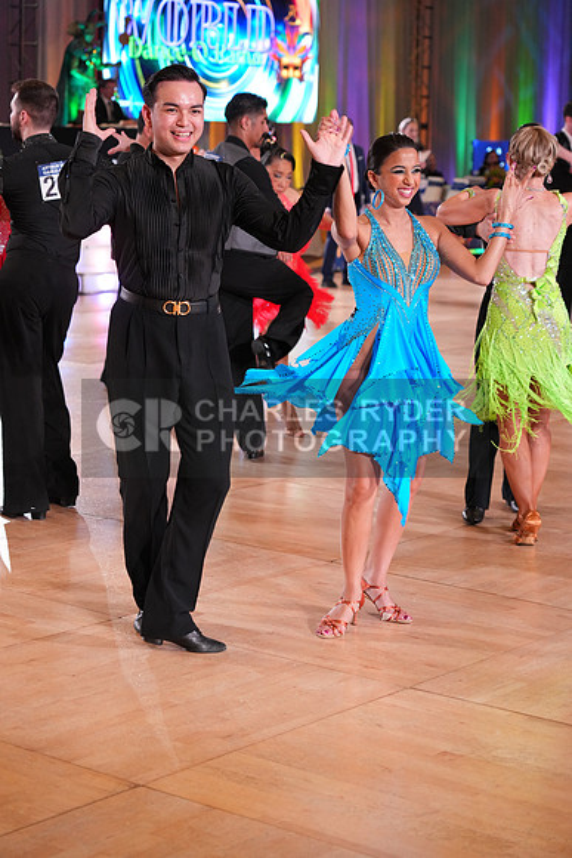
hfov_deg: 18.0
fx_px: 1810
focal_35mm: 76
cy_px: 429
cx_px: 286
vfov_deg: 26.6
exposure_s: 1/400
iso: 2500
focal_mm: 76
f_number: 4
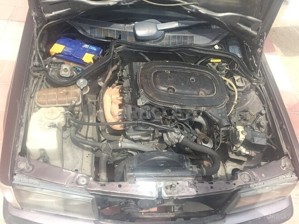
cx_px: 150
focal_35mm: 31
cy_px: 112
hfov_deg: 58.4
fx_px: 268
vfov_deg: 45.4
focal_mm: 2.15
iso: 50
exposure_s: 1/715
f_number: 2.4
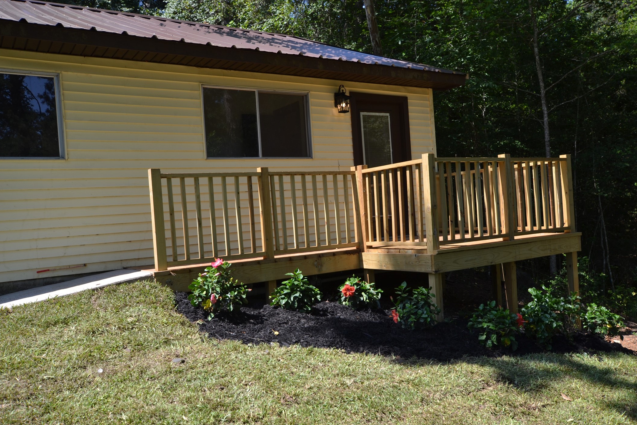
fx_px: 548
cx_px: 328
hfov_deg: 60.3
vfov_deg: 42.3
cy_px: 217
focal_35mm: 31
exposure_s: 1/160
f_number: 6.3
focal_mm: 20
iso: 100
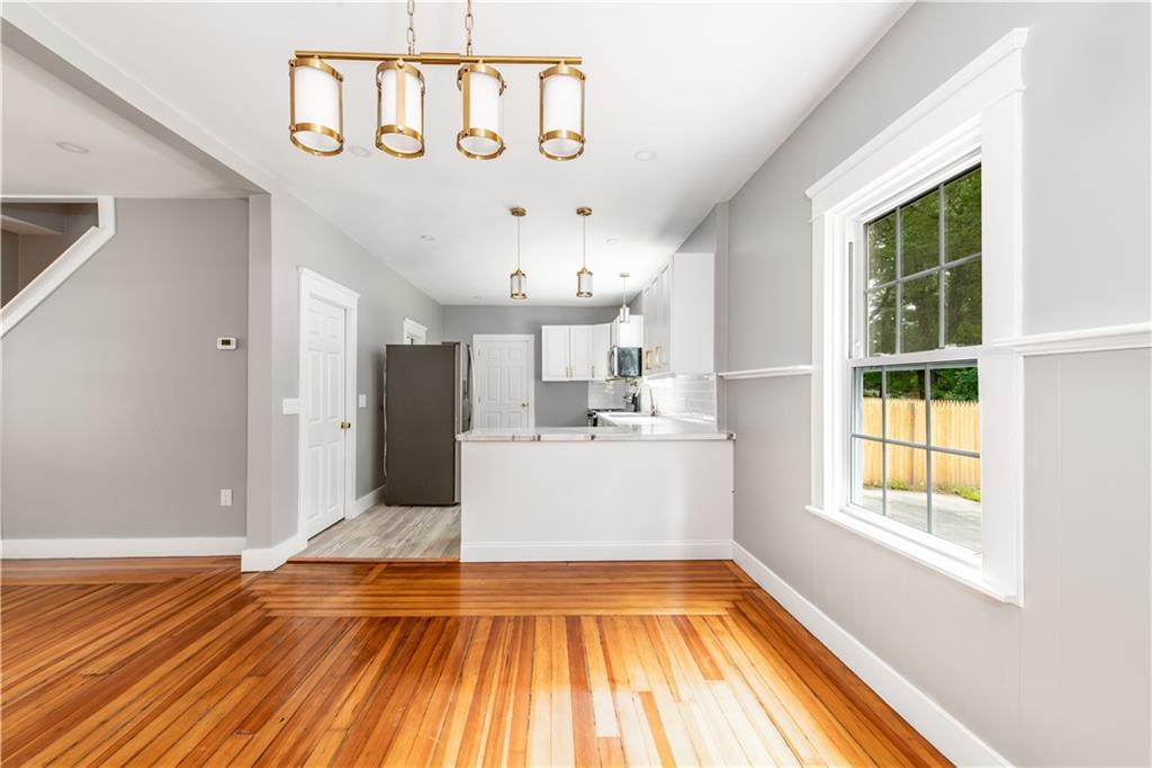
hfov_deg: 104.3
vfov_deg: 81.2
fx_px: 448
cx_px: 576
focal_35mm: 14
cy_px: 384
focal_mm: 14
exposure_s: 1/3
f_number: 10
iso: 800
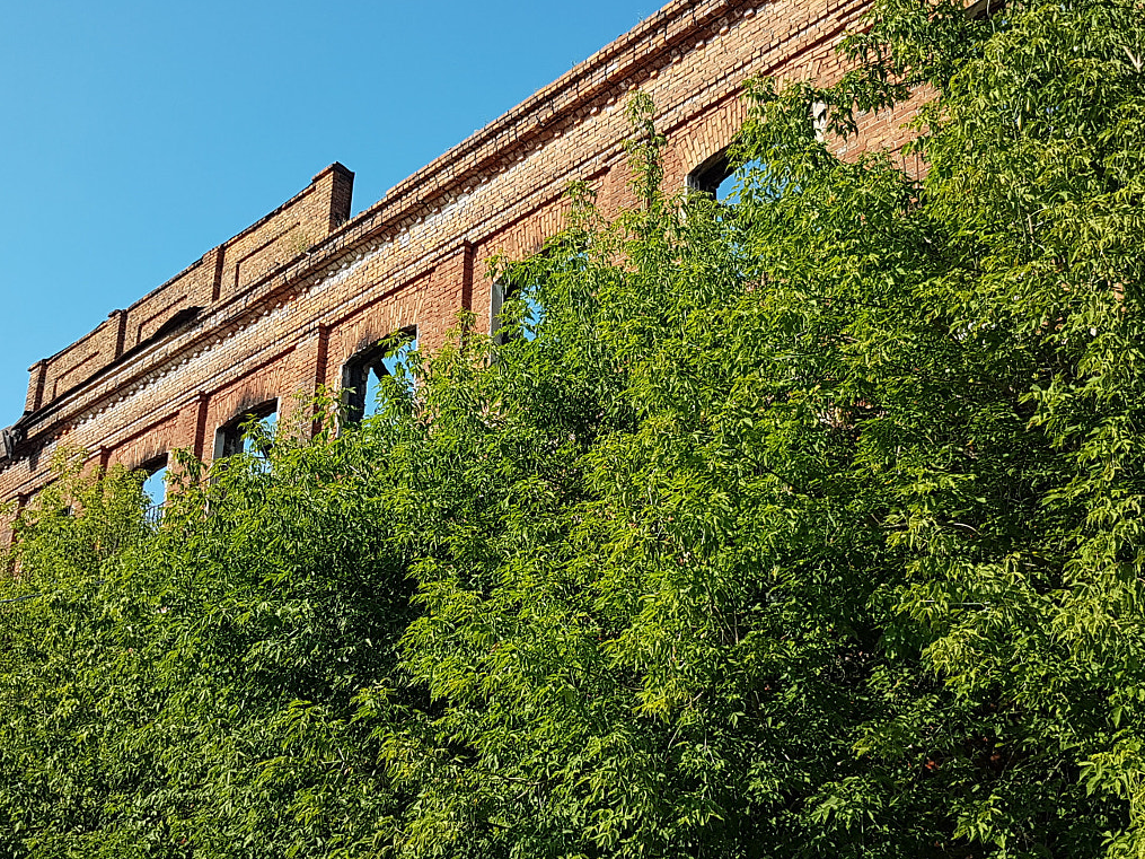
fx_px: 1356
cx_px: 540
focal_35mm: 41
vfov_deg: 35.1
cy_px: 431
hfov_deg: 45.8
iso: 40
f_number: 1.7
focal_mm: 4.2
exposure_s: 1/1100
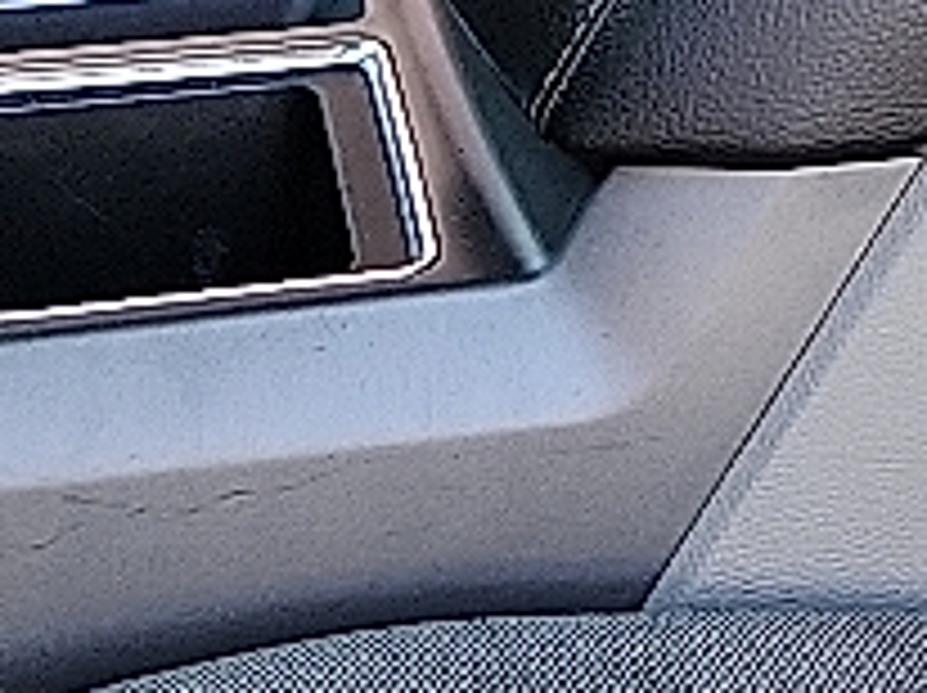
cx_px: 1552
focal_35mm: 179
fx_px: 4788
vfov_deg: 7.7
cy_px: -950
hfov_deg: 10.5
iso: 62
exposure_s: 1/59.2
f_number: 1.8
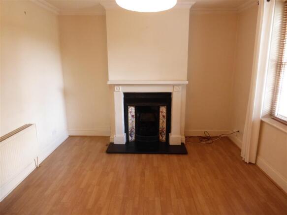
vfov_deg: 56.8
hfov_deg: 71.6
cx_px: 144
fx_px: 199
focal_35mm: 24
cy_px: 108
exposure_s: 1/13
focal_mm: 4.3
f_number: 3.3
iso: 400
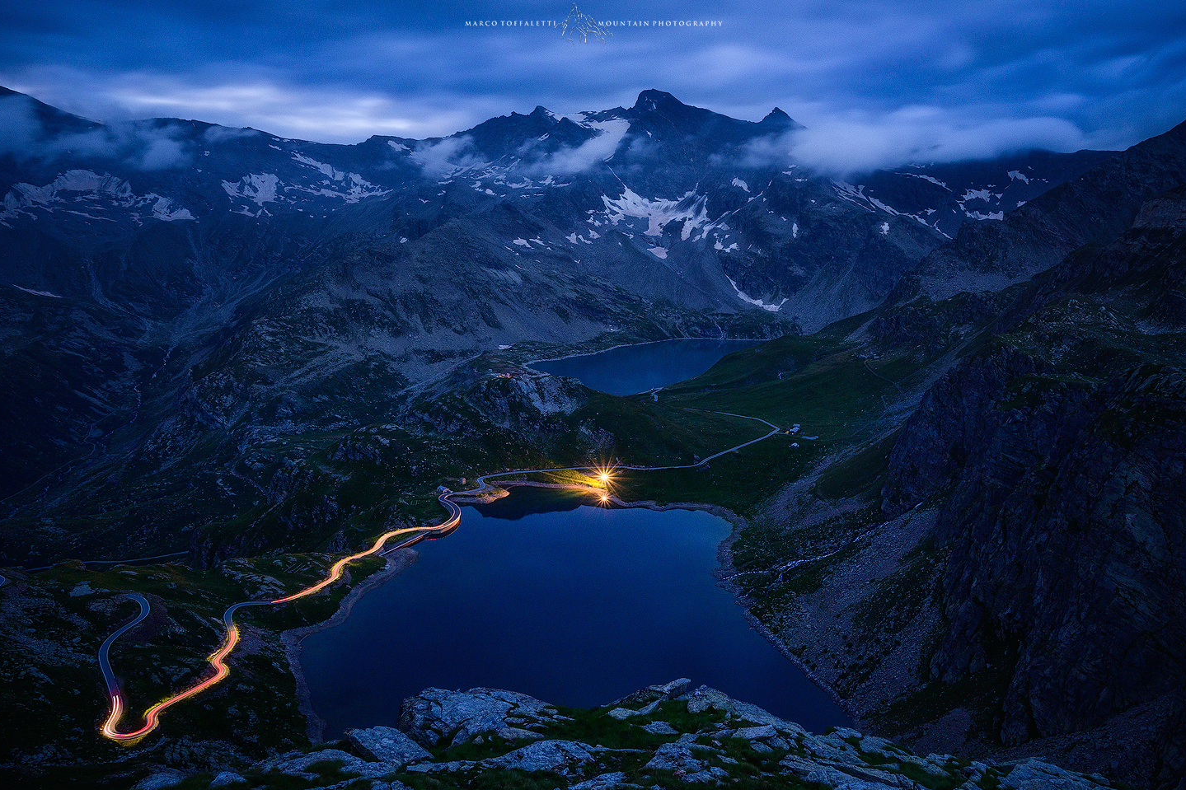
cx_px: 593
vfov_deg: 51.3
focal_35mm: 25
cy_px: 404
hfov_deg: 71.5
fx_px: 823
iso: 640
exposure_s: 30
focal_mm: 24
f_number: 13
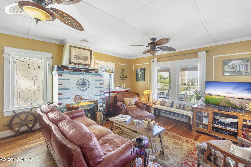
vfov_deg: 77.3
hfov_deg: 100.4
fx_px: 105
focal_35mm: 15
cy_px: 84
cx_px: 126
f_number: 8
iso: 250
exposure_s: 1/50
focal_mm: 10
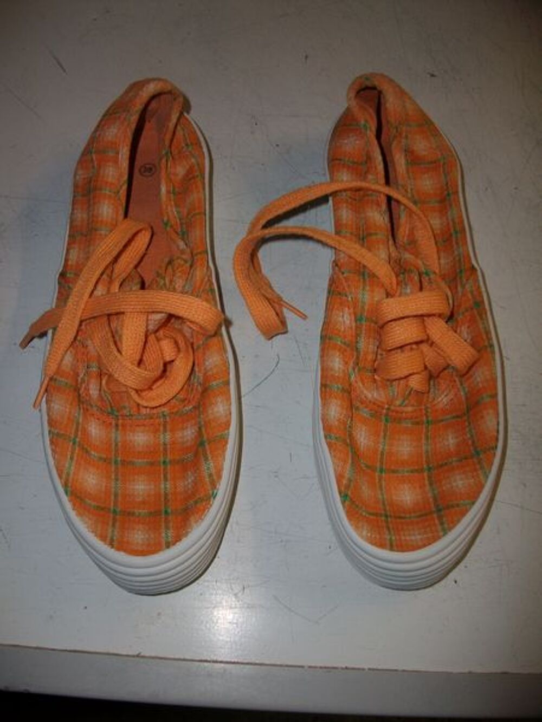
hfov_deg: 44.2
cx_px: 271
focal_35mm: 32
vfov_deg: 56.8
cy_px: 361
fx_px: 668
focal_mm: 5.7
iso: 80
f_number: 2.9
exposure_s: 1/40
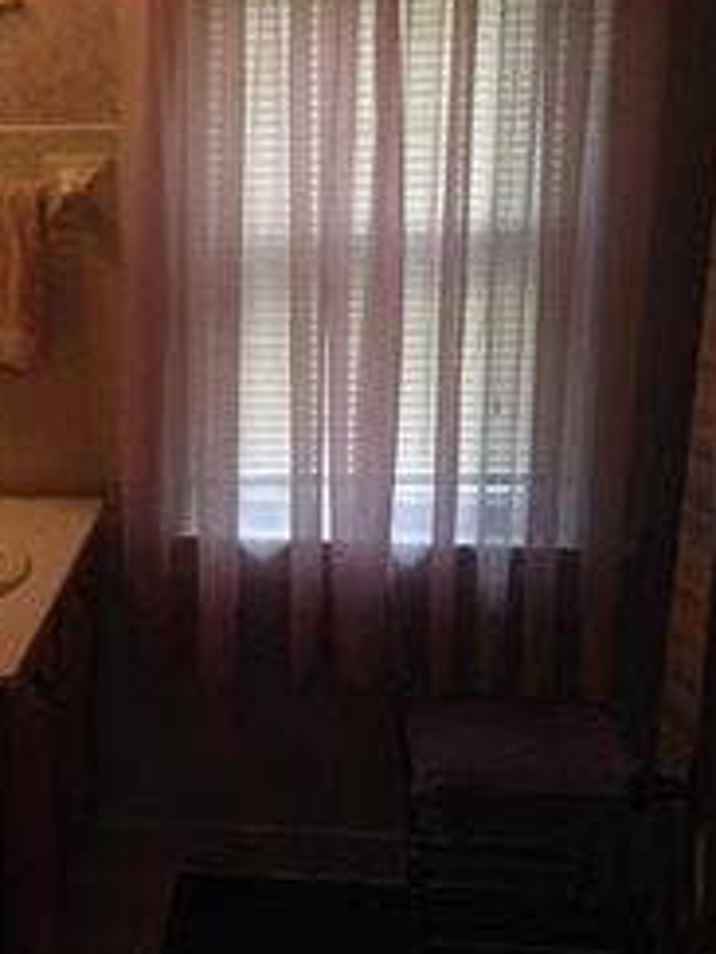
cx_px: 113
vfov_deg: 29.7
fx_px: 1793
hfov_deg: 22.2
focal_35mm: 65
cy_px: 571
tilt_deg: -14.1
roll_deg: +1.3
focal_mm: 4.12
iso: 50
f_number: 2.4
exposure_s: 1/27
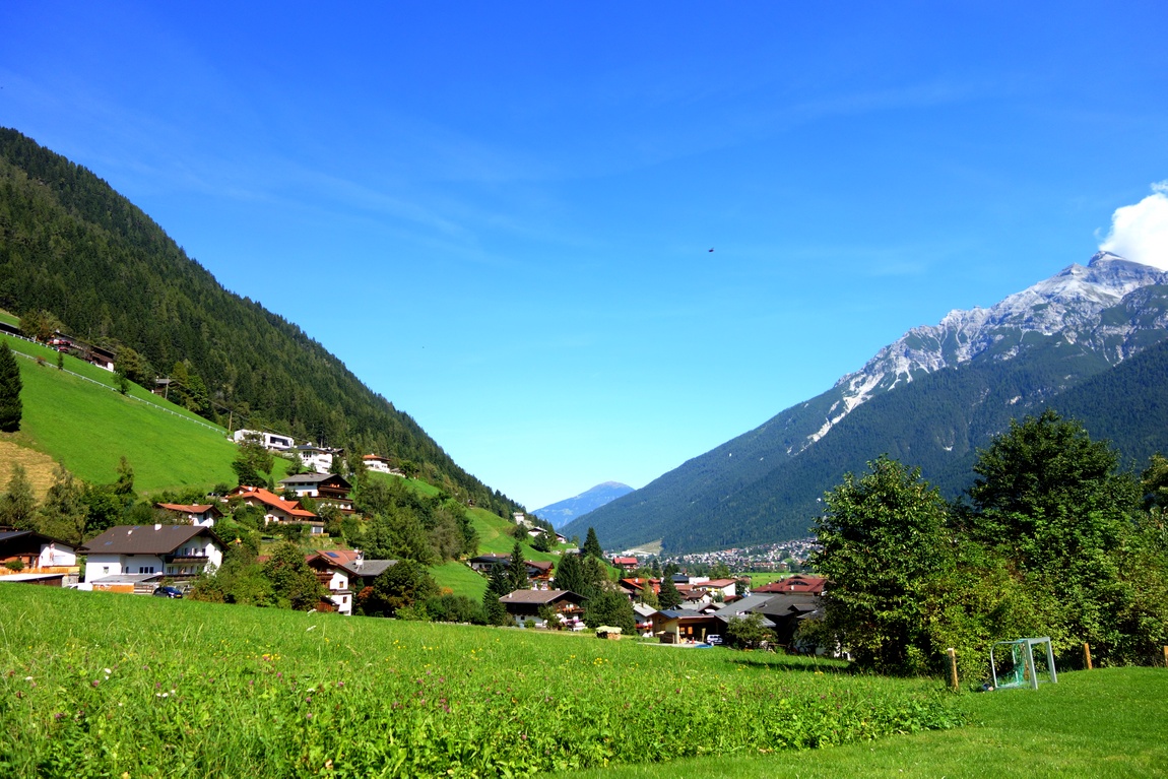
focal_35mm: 28
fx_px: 908
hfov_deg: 65.5
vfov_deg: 46.4
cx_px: 584
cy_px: 390
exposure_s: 1/2000
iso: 125
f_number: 1.8
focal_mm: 10.4
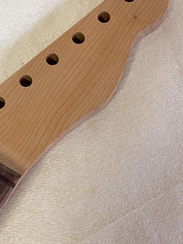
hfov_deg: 27.9
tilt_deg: -74.5
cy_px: 150
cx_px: 34
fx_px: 360
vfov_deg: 37.3
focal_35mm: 51
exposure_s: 1/60
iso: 125
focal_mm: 4.25
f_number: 1.8
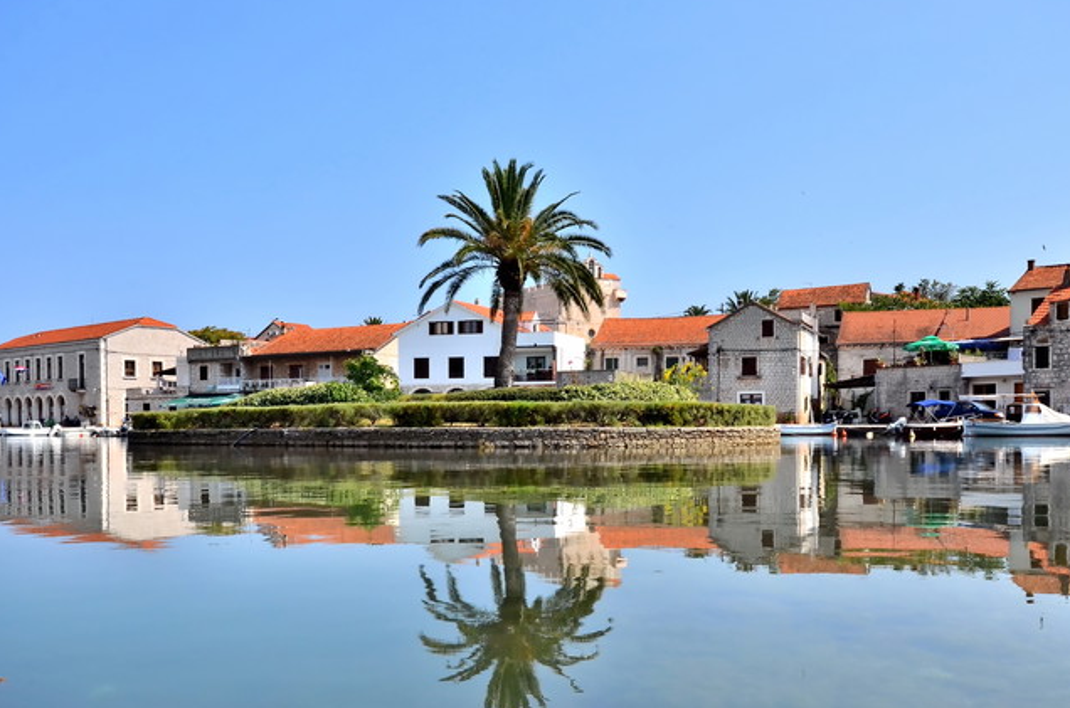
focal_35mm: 33
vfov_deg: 39.8
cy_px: 364
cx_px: 527
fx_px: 979
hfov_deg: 57.3
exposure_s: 1/640
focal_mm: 20
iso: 800
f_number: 13
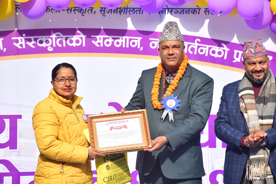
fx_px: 1334
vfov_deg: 7.9
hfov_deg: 11.8
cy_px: 92
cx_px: 138
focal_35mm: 174
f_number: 6.3
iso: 640
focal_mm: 116
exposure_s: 1/1600
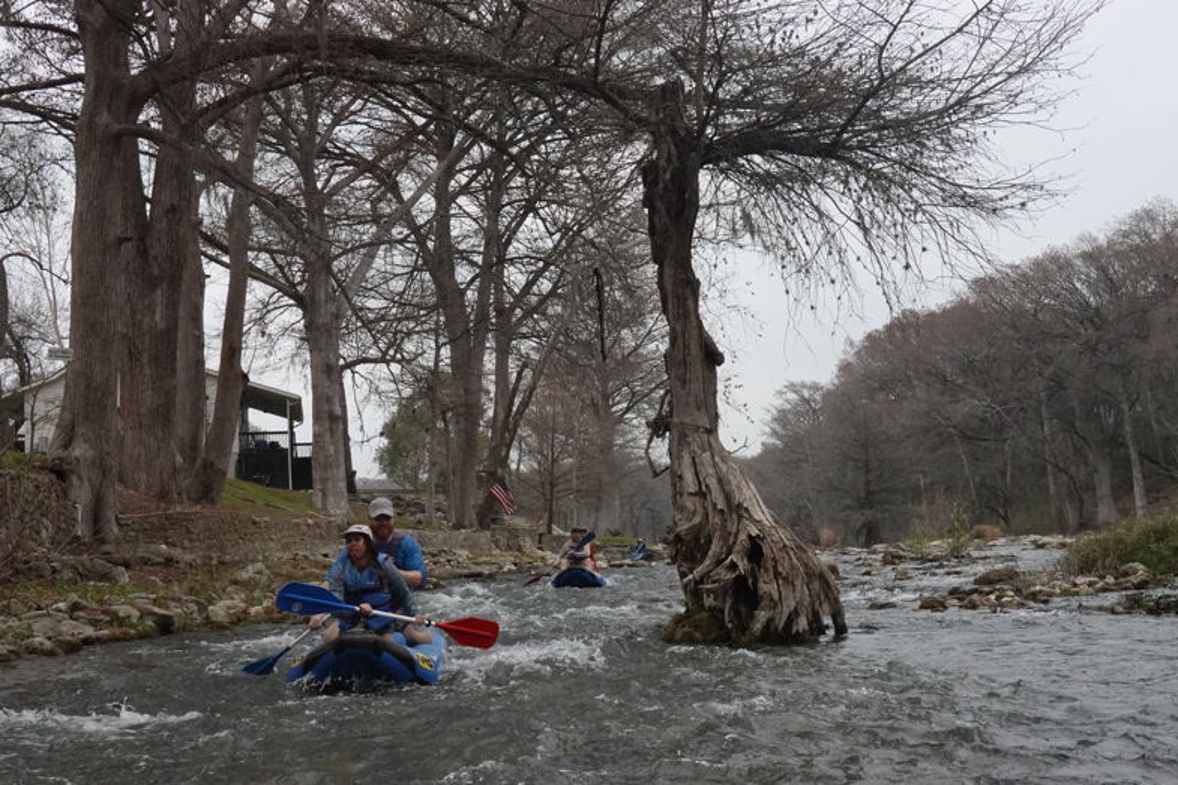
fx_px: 1767
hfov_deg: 36.9
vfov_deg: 25.0
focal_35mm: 54
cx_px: 590
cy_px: 394
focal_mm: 19.43
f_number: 11
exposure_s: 1/640
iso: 1600
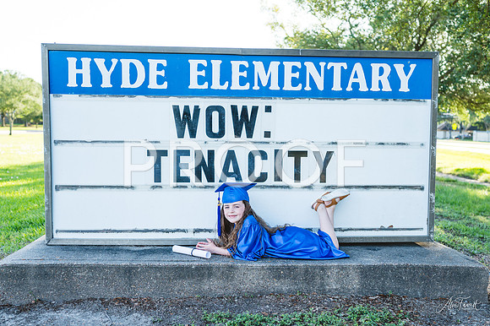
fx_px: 530
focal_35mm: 39
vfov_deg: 34.2
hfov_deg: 49.6
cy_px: 181
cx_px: 249
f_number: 2.8
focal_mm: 35
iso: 250
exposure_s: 1/800
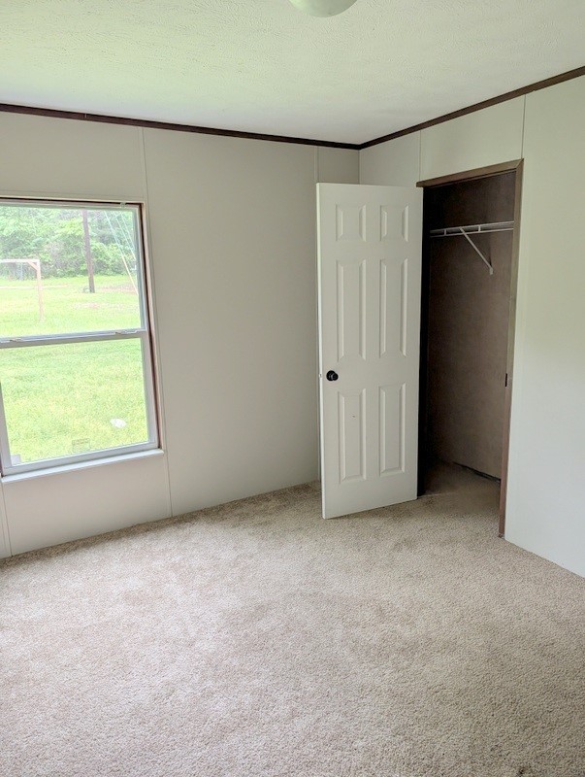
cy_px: 388
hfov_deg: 57.0
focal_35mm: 24
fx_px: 539
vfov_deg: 71.5
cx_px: 292
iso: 171
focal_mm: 6.9
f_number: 1.68
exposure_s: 1/41.9
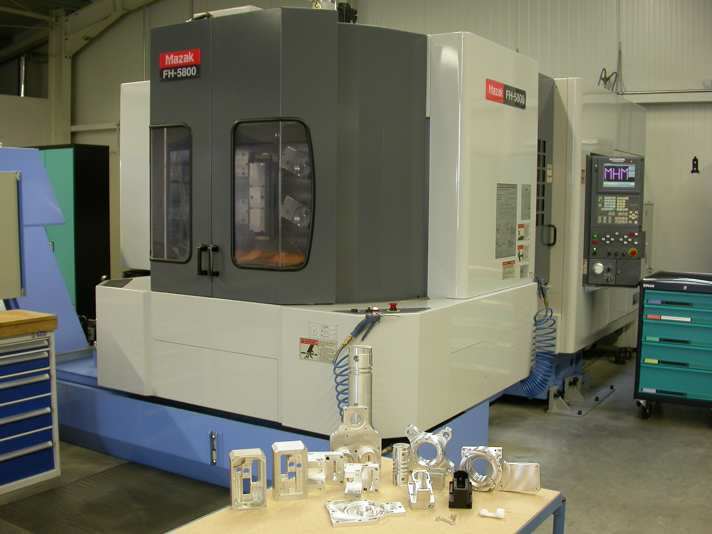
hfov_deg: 49.0
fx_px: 782
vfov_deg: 37.7
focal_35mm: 38
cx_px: 356
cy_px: 267
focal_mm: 7.85
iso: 100
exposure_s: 1/16.2
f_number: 2.6
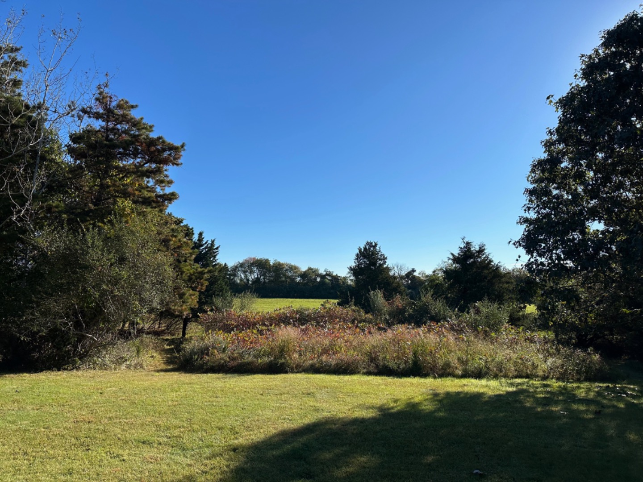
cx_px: 322
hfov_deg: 71.6
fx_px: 446
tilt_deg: +5.5
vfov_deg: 56.8
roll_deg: -1.5
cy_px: 241
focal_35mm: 24
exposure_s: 1/5525
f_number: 1.78
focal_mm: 6.86
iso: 80
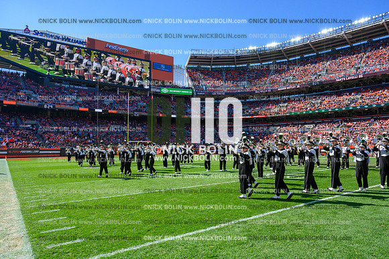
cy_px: 130
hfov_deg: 73.7
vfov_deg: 53.2
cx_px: 194
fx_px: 259
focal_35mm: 24
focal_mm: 24
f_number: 8
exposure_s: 1/2500
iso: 1000
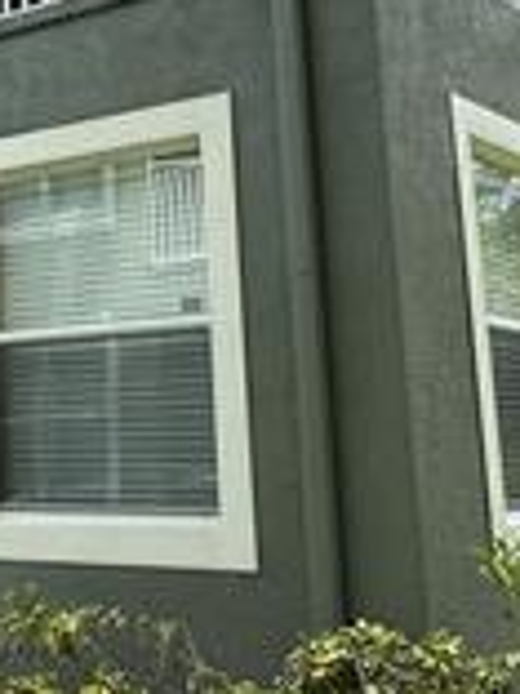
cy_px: 133
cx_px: -22
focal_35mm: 69
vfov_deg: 27.6
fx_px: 1382
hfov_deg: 20.5
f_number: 2.2
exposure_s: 1/530
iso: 40
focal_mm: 2.22
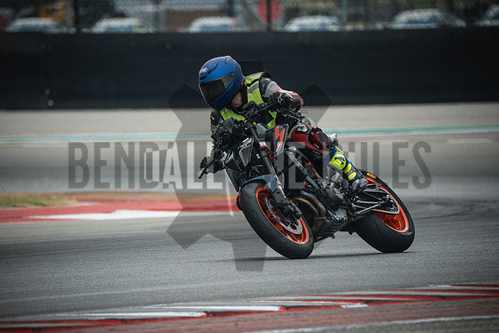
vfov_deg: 2.3
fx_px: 8318
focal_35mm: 600
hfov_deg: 3.4
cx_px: 250
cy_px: 166
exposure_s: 1/1600
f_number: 5.6
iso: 1600
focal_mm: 400
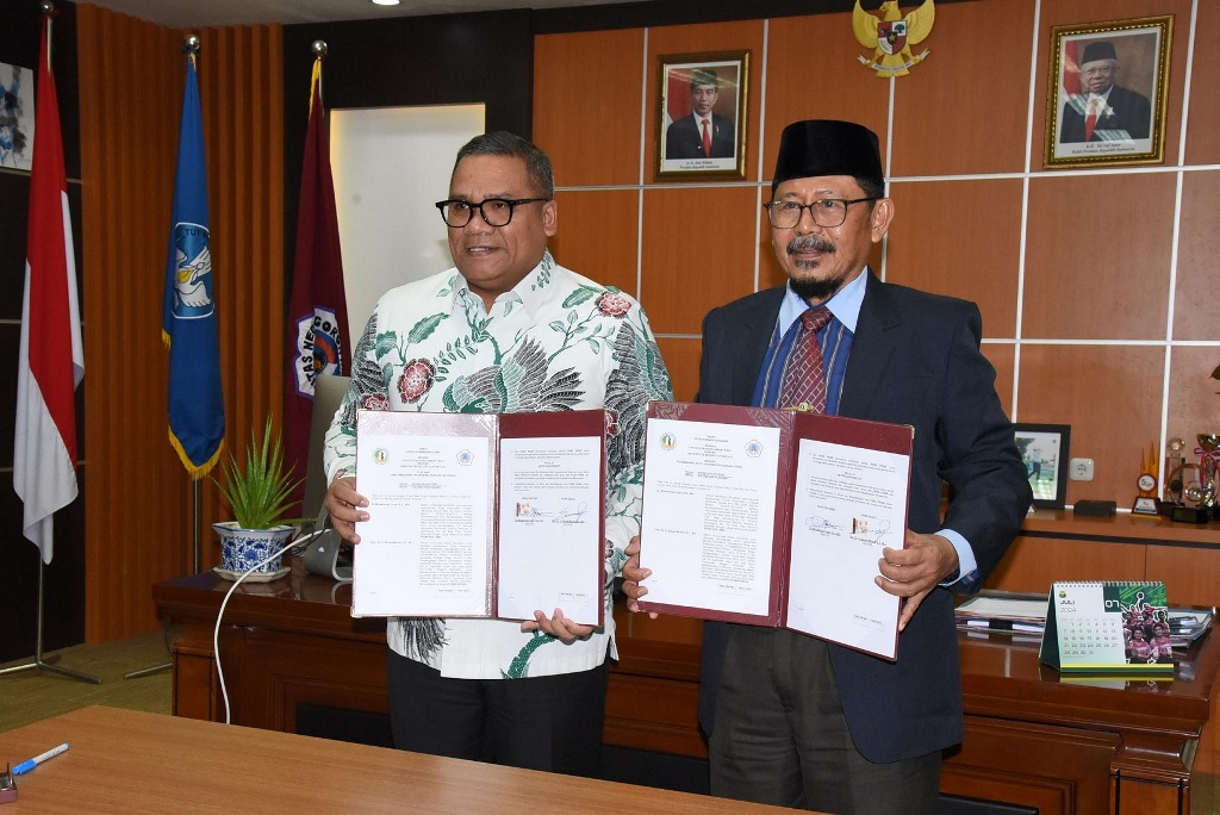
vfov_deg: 30.6
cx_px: 610
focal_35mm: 44
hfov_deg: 44.5
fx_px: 1492
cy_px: 408
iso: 6400
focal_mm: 44
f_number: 10
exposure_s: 1/160
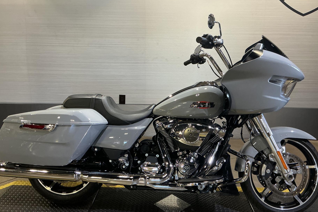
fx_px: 292
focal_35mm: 33
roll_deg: -1.6
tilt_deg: -13.6
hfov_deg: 57.2
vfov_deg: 39.9
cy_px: 95
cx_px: 166
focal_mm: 3
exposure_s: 1/60
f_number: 1.8
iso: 80
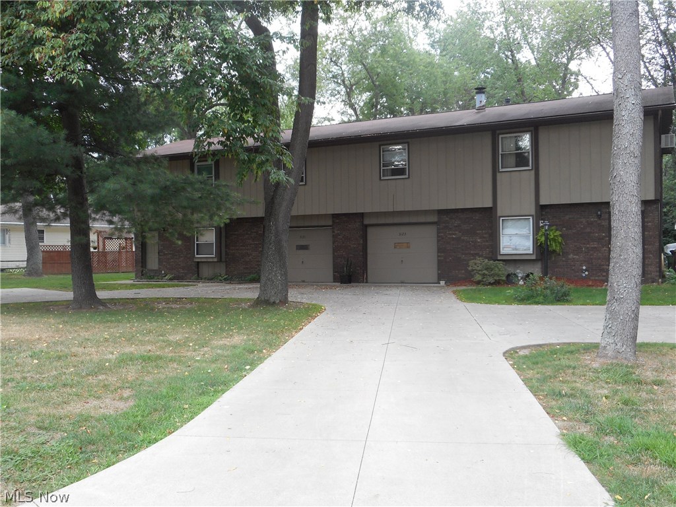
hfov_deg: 54.0
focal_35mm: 34
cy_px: 254
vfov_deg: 41.8
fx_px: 664
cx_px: 338
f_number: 4.2
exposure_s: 1/30
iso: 110
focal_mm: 6
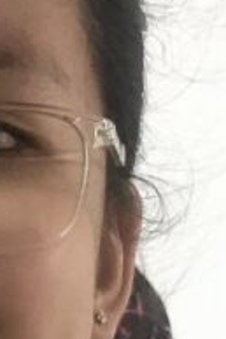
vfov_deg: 9.2
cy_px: 817
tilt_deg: -10.0
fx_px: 1887
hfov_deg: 6.8
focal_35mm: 200
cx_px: 12
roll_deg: -2.1
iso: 40
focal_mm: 3.99
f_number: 1.8
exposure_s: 1/30
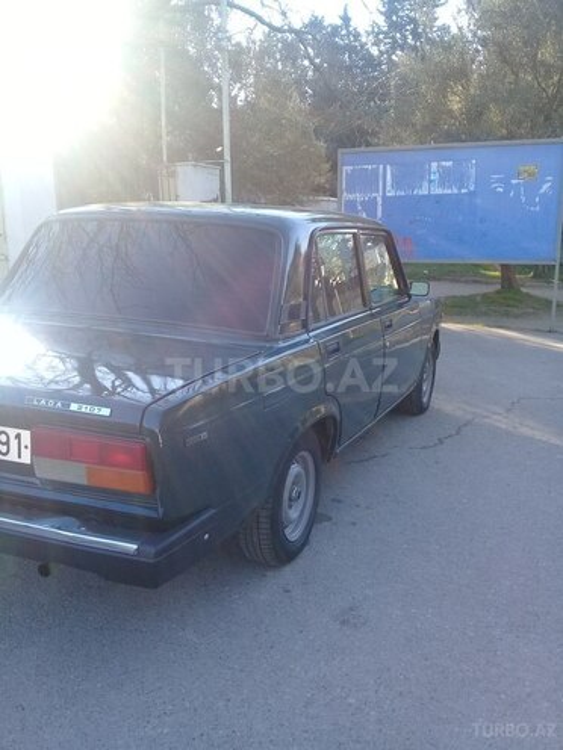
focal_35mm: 31
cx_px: 282
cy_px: 375
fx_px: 672
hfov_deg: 45.4
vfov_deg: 58.4
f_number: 2.2
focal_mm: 3.3
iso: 50
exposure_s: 1/161
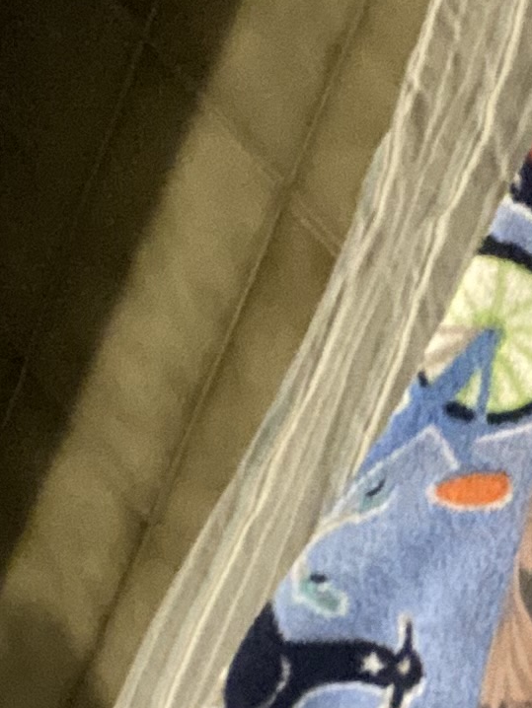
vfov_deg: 15.2
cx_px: 646
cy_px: 519
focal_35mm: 129
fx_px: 2642
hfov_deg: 11.3
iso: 640
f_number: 2.2
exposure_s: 1/20
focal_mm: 2.71
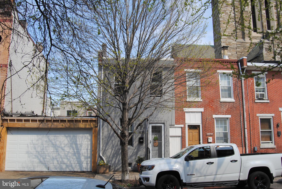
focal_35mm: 28
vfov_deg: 45.8
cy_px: 94
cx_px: 141
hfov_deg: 64.5
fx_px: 224
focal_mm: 19
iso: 100
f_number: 7.1
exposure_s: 1/200
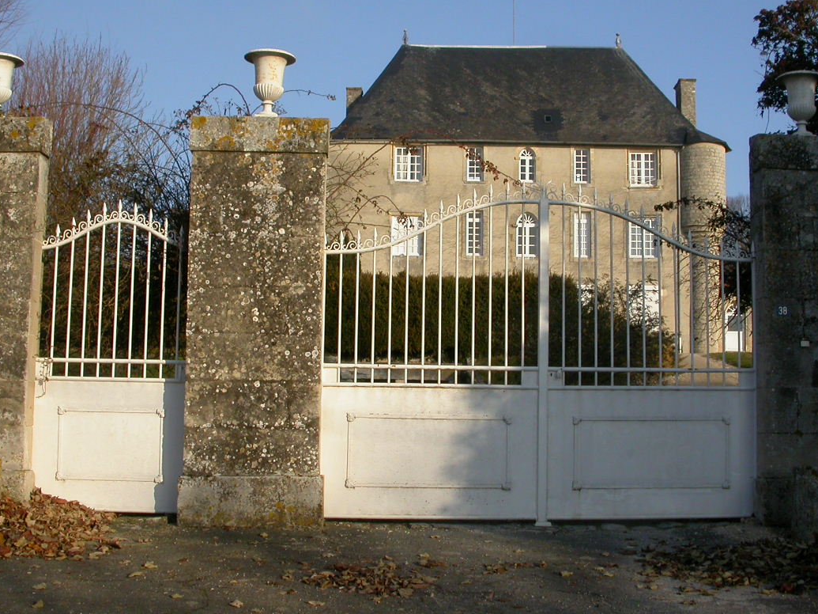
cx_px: 437
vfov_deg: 30.9
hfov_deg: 40.4
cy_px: 285
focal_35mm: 47
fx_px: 1111
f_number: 7.5
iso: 100
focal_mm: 7.85
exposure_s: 1/347
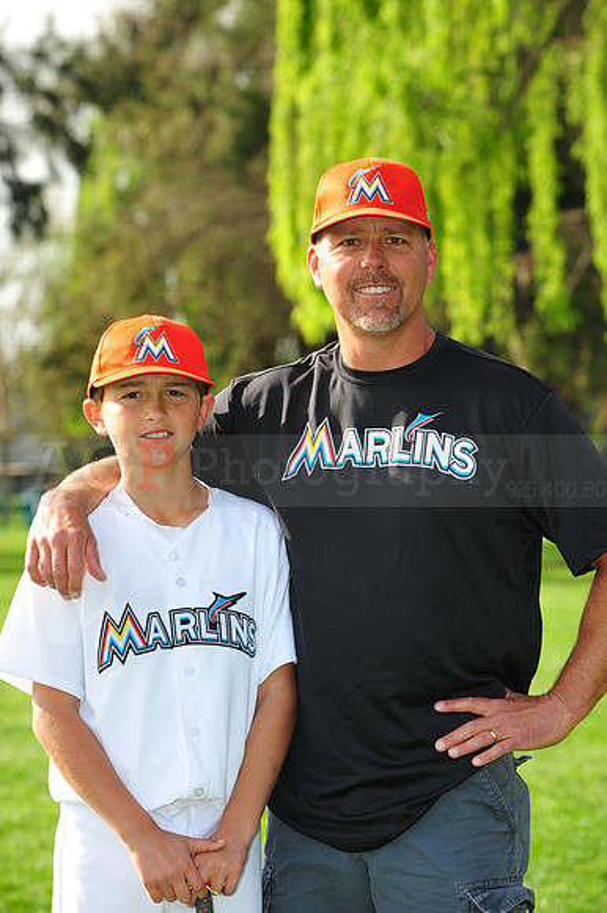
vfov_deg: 15.8
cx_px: 304
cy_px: 456
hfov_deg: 10.5
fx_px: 3292
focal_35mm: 130
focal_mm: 130
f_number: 7.1
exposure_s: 1/250
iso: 200
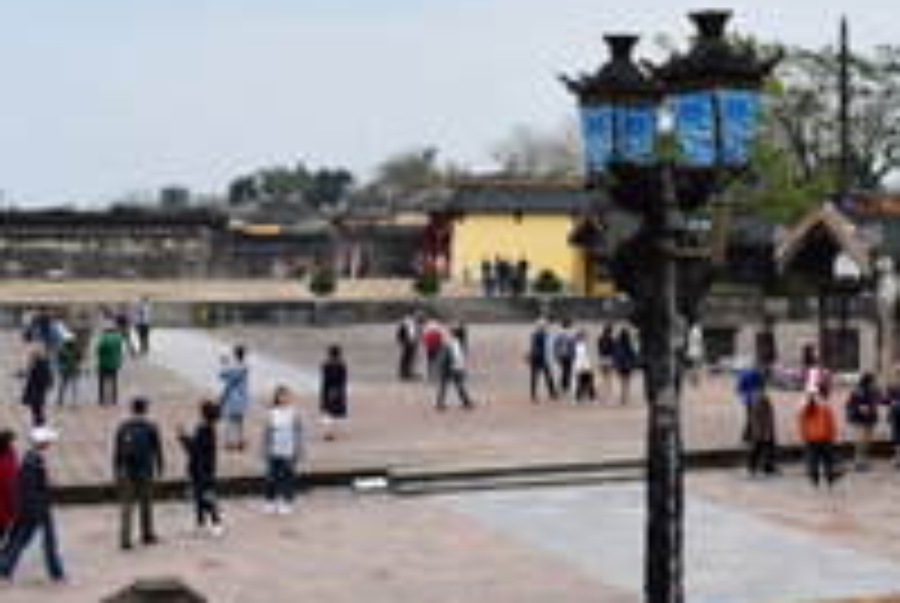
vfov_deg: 20.5
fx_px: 1652
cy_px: 142
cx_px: 603
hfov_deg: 30.2
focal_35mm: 66
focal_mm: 22
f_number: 11
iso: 400
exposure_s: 1/500
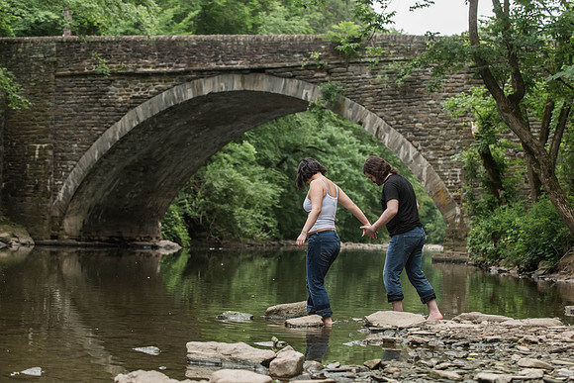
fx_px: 1355
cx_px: 287
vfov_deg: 16.1
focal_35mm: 85
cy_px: 189
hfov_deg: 23.9
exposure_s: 1/250
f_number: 4
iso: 1600
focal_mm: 80
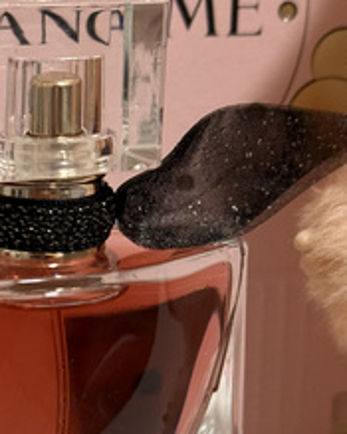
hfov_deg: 14.2
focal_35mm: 107
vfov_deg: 17.7
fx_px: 1375
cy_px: 375
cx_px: 35
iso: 250
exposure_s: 1/54
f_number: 1.78
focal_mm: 6.76
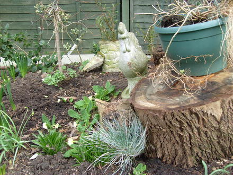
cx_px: 116
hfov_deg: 52.6
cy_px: 88
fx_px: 236
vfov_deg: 40.7
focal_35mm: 35
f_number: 2.8
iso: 80
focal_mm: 5.8
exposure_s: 1/180
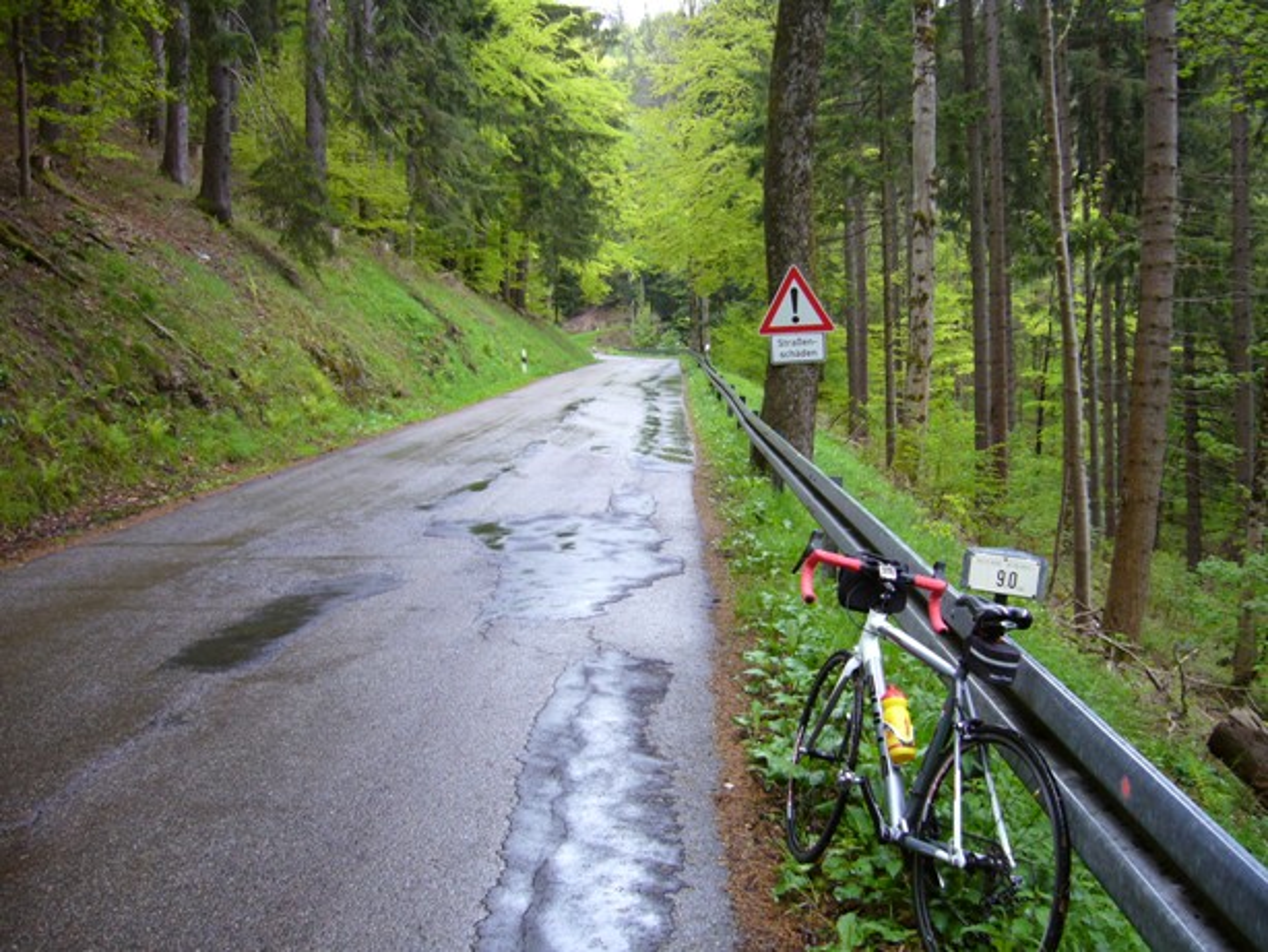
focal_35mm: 35
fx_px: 1283
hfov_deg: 52.6
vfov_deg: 40.7
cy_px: 476
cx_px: 634
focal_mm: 5.8
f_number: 2.8
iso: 100
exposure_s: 1/80
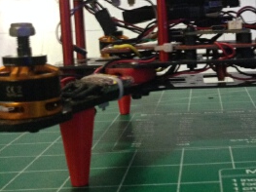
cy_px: 70
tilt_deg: -8.8
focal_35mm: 67
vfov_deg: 21.9
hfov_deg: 28.0
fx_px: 495
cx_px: 227
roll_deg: +1.4
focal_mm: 4.12
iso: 320
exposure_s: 1/20
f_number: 2.4
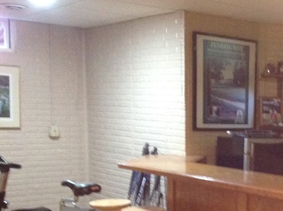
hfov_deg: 26.0
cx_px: 285
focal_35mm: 71
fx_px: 580
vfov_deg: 20.3
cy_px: 188
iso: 400
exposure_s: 1/15
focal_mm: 4.28
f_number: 2.4
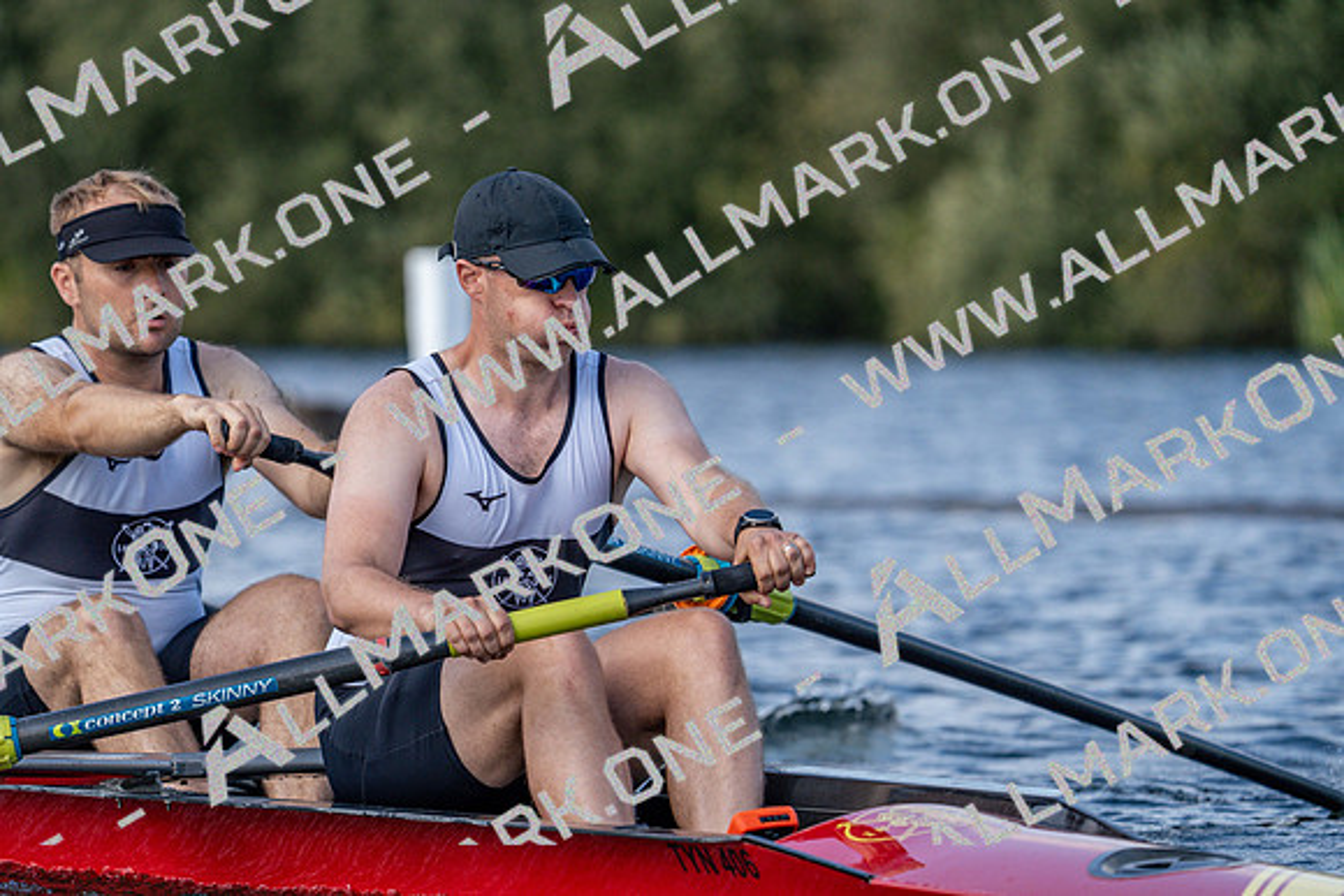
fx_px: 12957
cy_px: 448
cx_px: 672
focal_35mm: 347
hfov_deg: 5.9
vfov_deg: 4.0
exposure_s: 1/1600
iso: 400
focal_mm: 347
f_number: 6.3
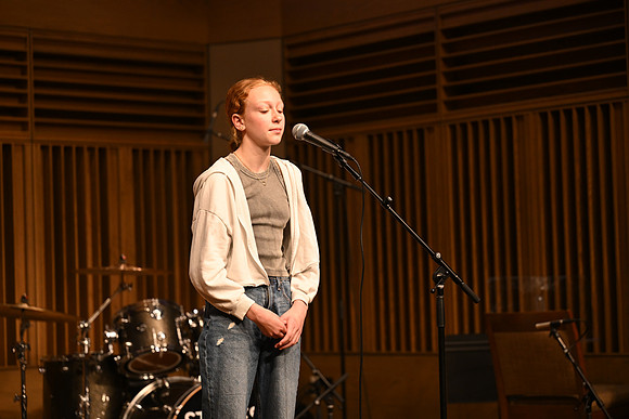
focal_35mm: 93
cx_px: 314
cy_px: 210
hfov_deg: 21.9
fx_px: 1625
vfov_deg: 14.7
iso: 1600
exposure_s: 1/400
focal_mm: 93
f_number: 2.8
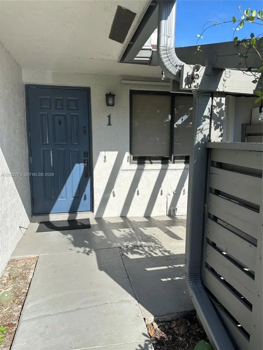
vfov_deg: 71.6
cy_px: 175
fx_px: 243
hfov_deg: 56.8
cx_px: 132
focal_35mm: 24
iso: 80
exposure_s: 1/3155
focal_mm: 6.86
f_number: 1.78
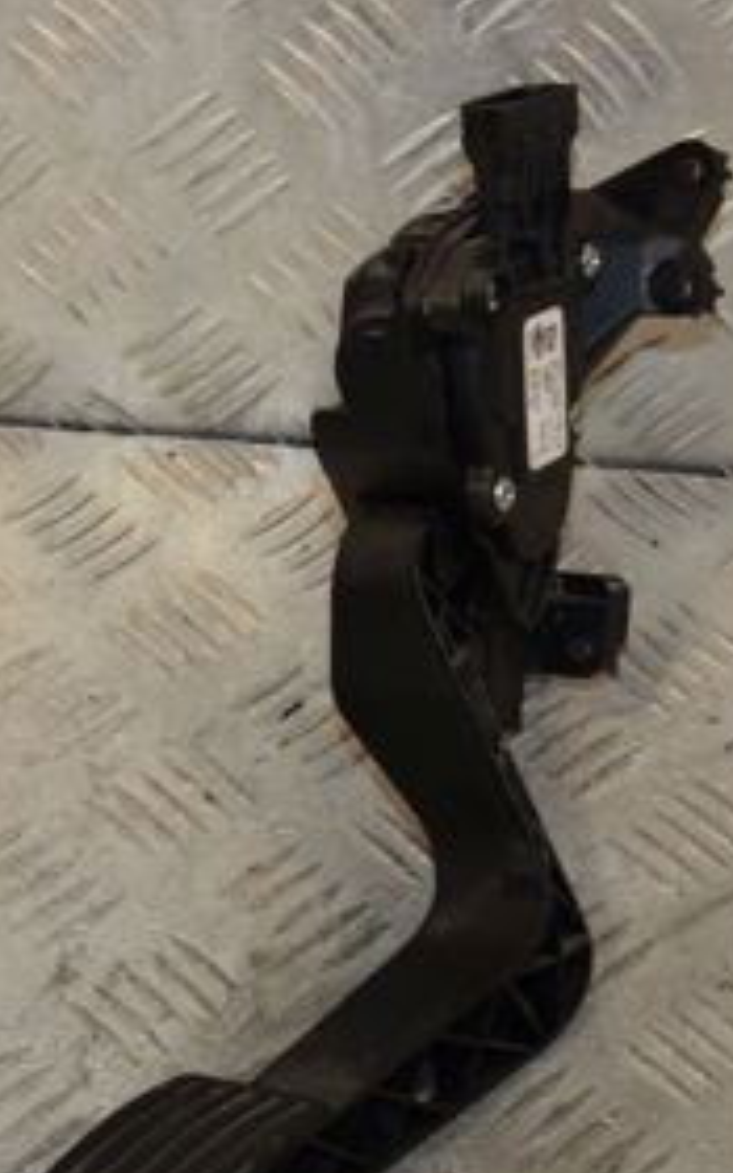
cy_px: 788
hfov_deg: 15.0
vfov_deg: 23.7
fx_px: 2786
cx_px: 390
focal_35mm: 87
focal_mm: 25
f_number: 9
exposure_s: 1/200
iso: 800
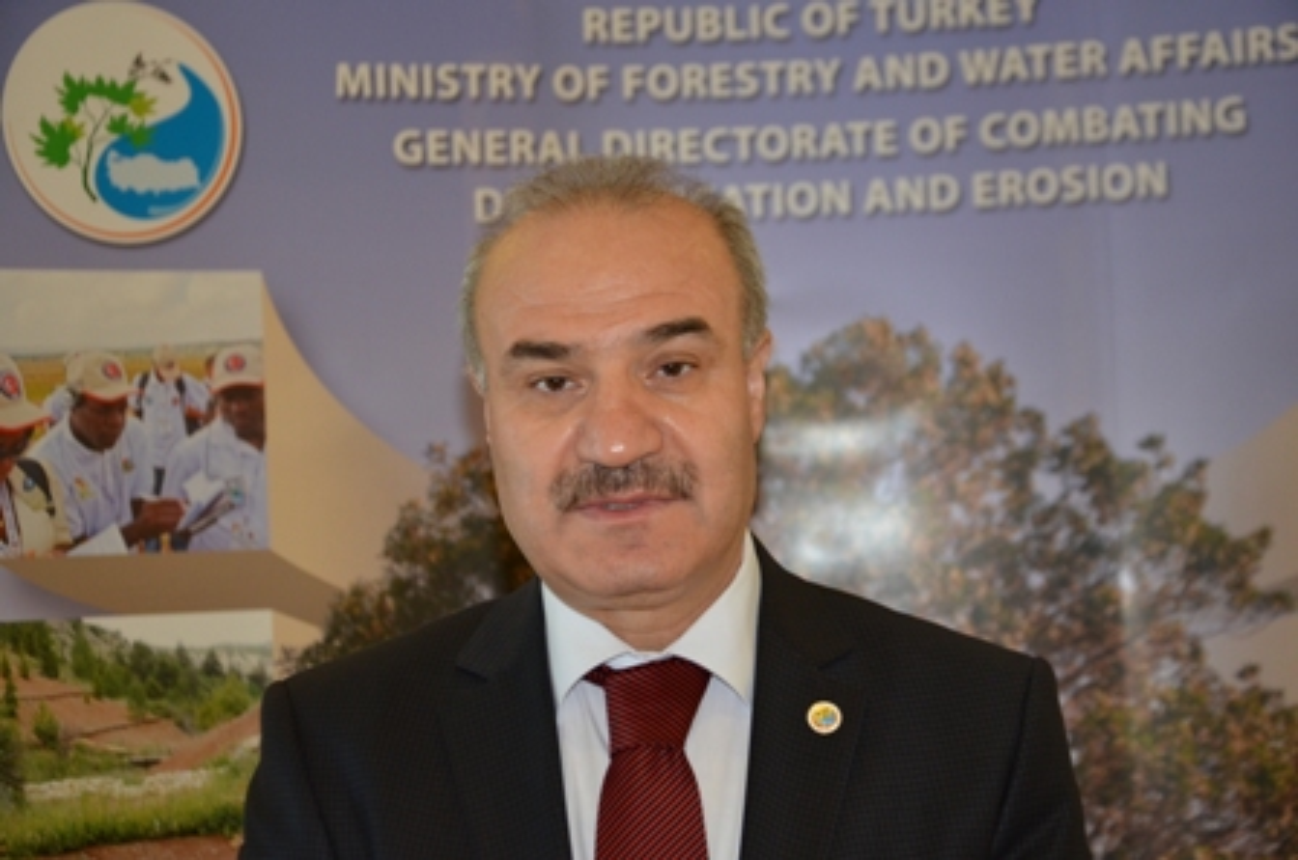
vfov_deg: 17.4
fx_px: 2807
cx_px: 649
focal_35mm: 78
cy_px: 430
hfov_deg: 26.0
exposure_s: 1/60
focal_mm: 52
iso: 800
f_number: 5
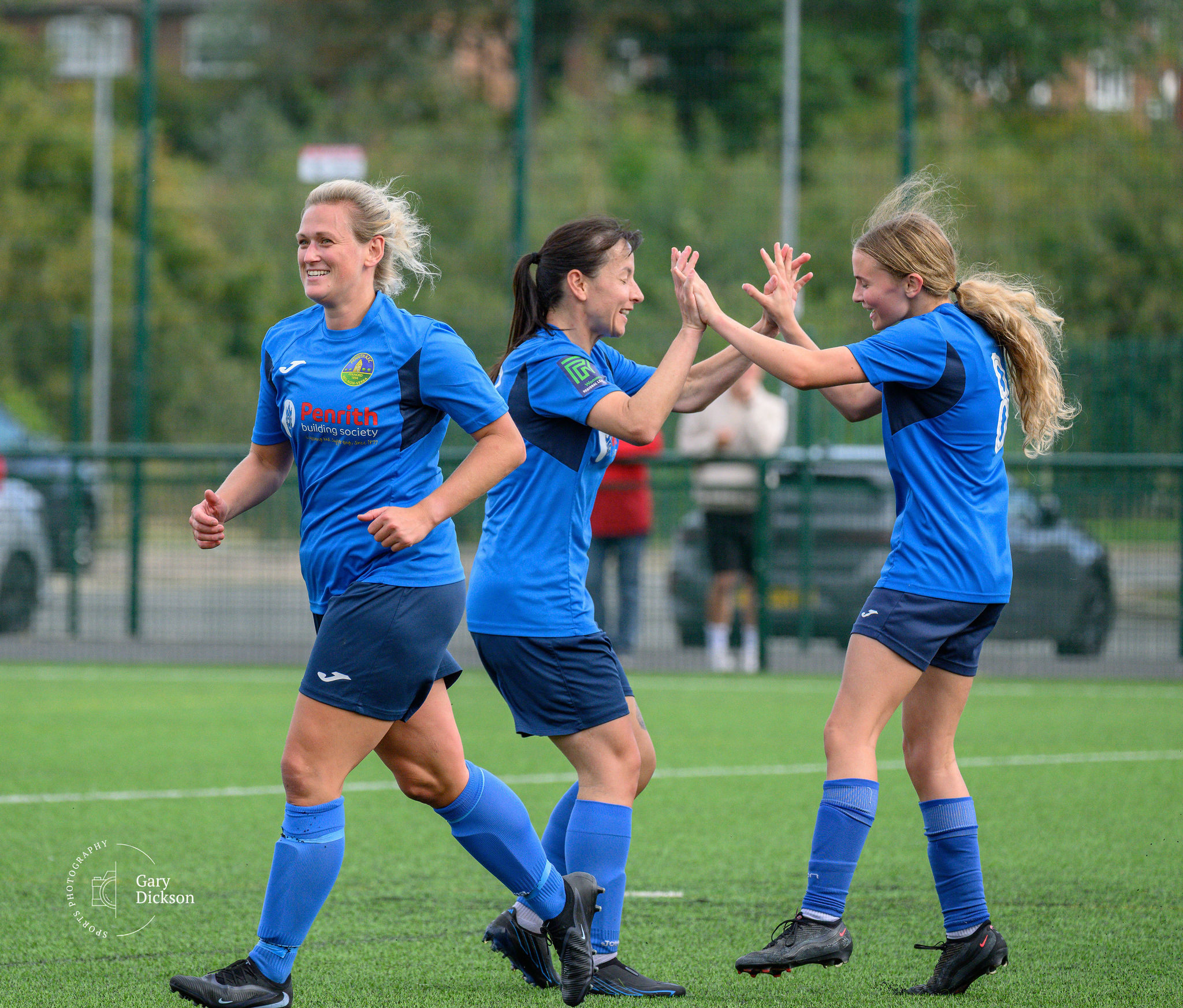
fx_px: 12783
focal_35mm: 356
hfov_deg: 5.3
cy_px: 408
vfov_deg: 4.5
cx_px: 546
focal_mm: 250
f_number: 5
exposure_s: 1/2000
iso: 1250
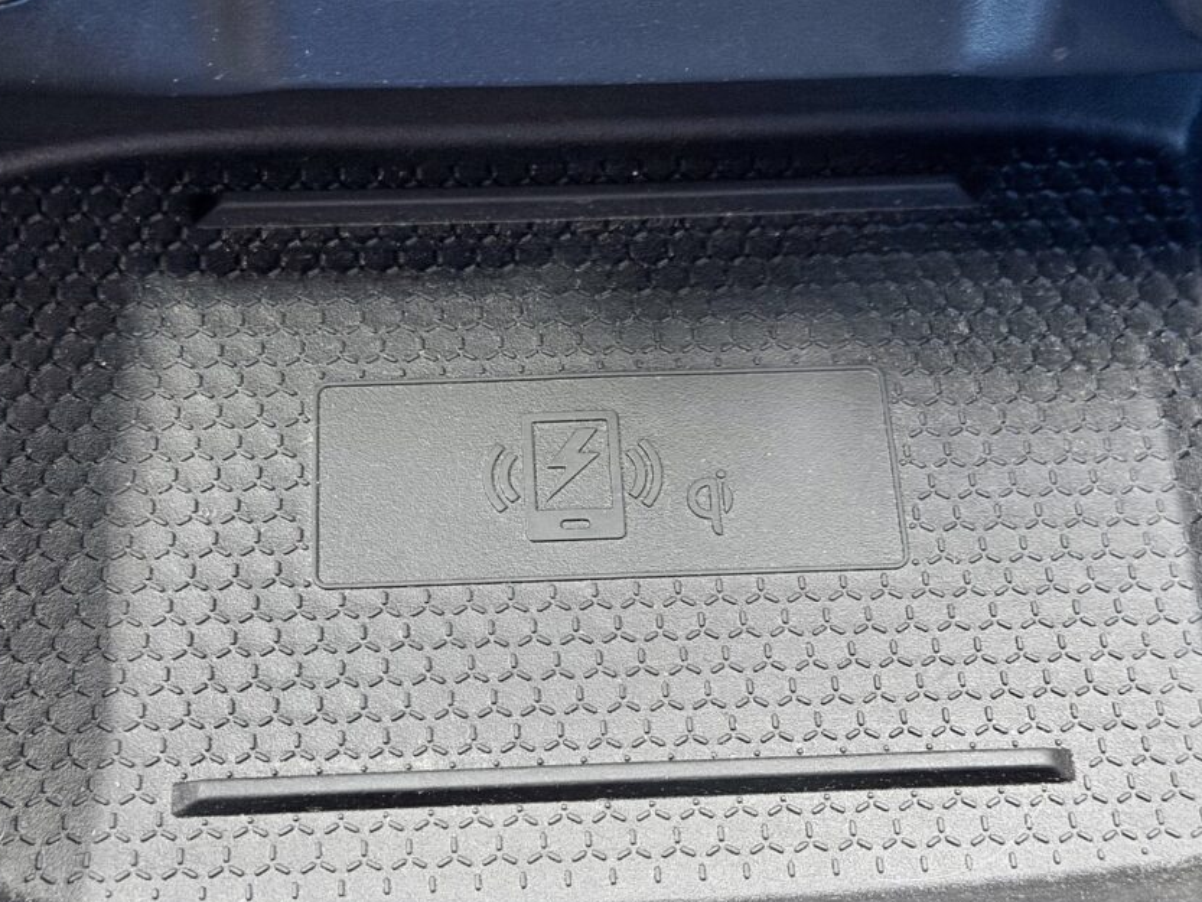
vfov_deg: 24.8
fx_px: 2049
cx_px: 579
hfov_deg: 32.7
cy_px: 460
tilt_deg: -54.2
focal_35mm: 59
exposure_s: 1/22
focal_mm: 6.76
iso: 800
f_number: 1.78
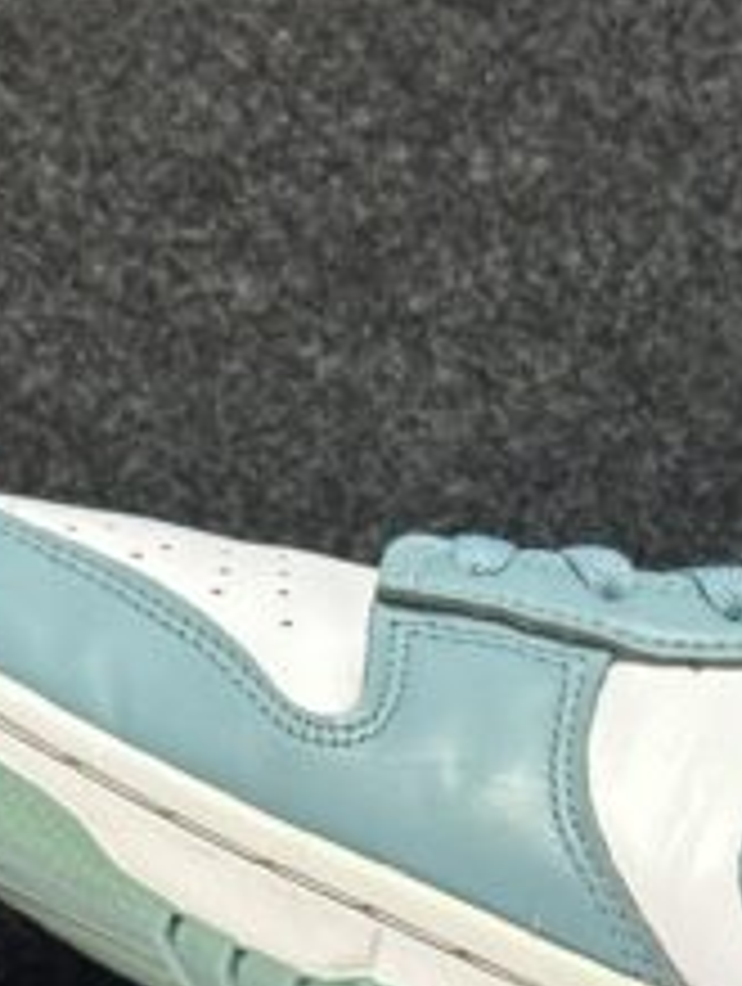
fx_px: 4987
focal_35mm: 175
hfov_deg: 8.5
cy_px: 1596
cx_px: 778
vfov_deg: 10.8
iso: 200
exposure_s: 1/50
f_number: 1.78
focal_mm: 6.86
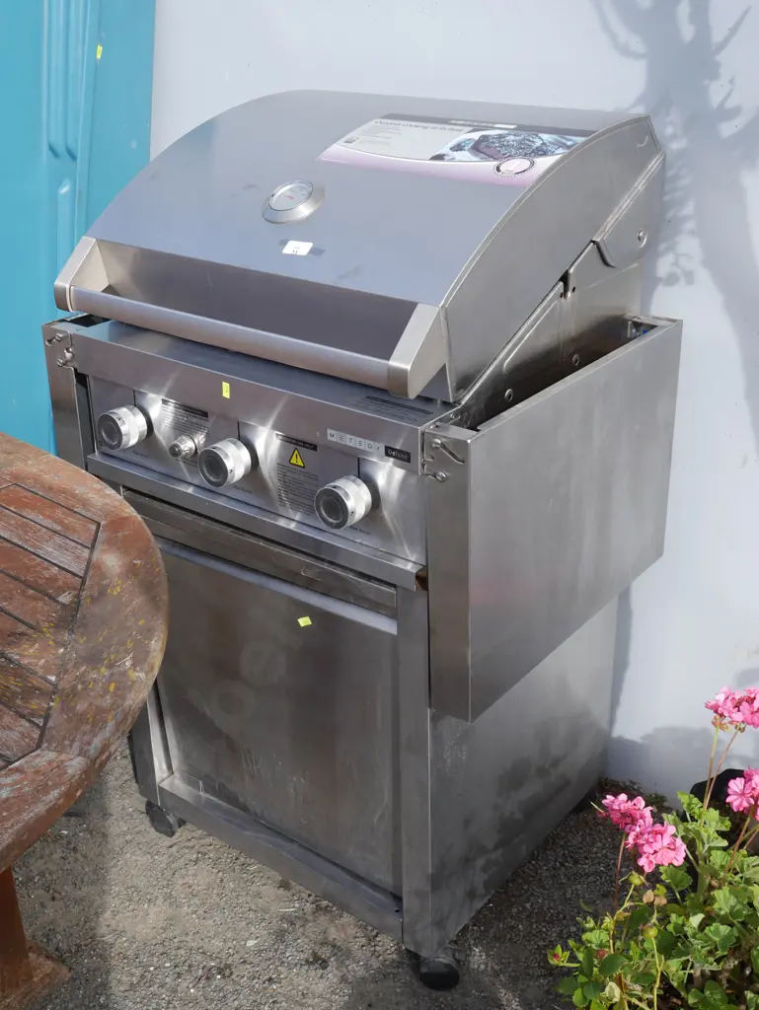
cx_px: 380
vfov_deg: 46.8
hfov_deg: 36.0
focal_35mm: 40
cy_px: 505
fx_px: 1168
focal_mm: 20
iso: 200
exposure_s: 1/250
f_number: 7.1
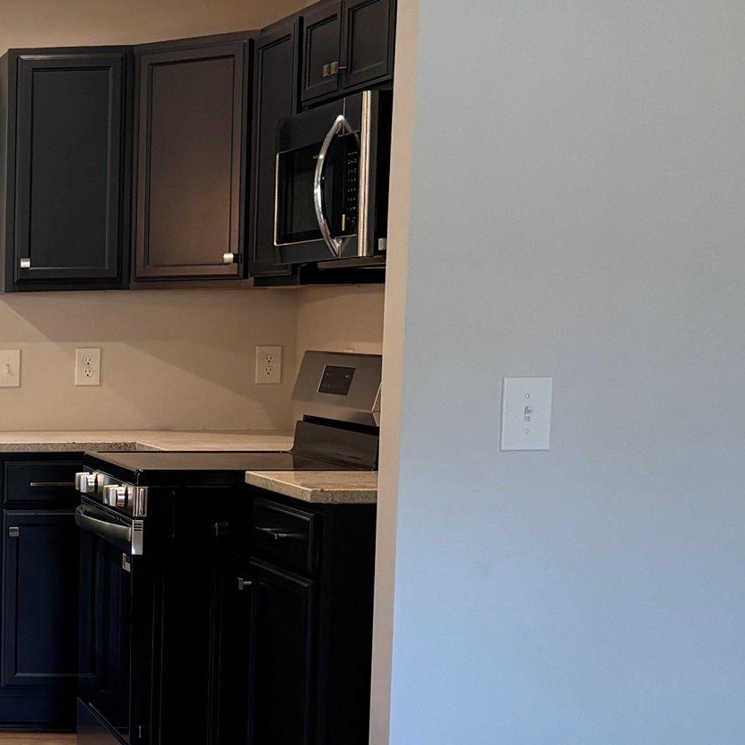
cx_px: -535
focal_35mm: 85
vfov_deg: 20.3
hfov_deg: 17.2
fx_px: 2070
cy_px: 523
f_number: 1.6
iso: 80
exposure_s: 1/120
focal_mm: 5.96
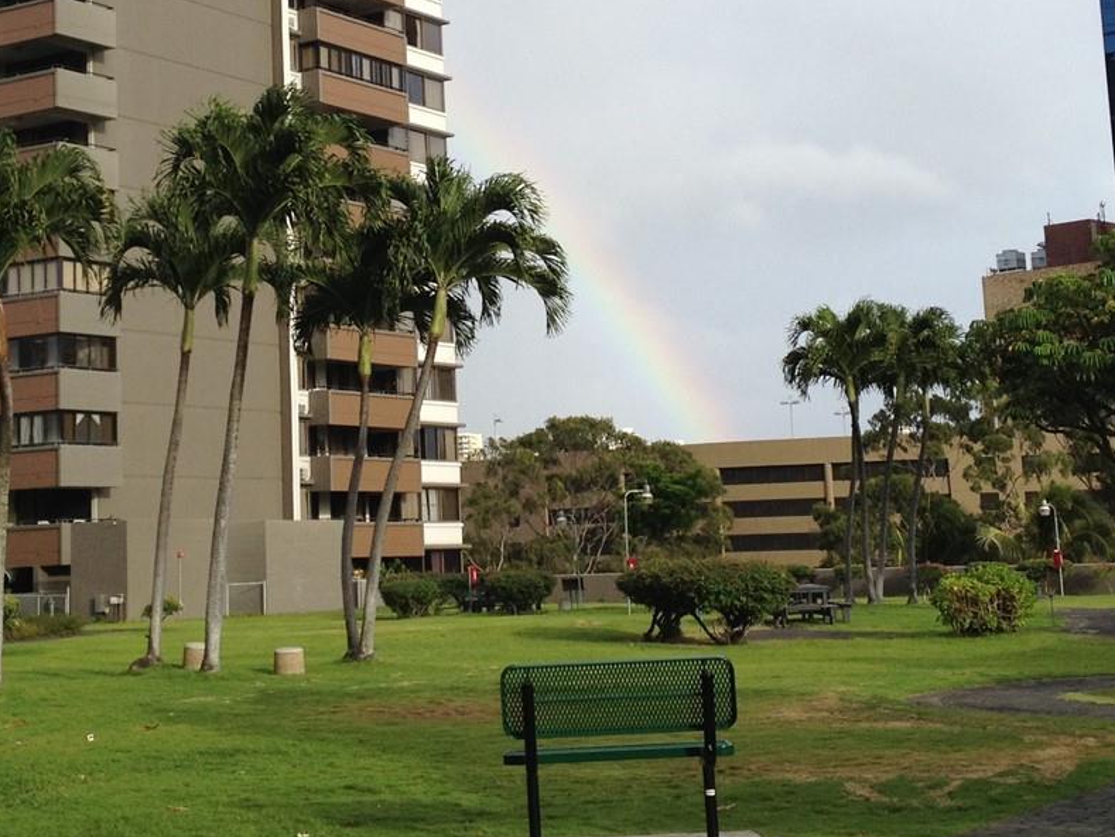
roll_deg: +3.0
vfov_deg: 20.6
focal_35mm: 71
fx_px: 2287
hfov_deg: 27.4
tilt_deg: +10.6
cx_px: 489
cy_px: 208
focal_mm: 4.28
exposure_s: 1/746
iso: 50
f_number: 2.4
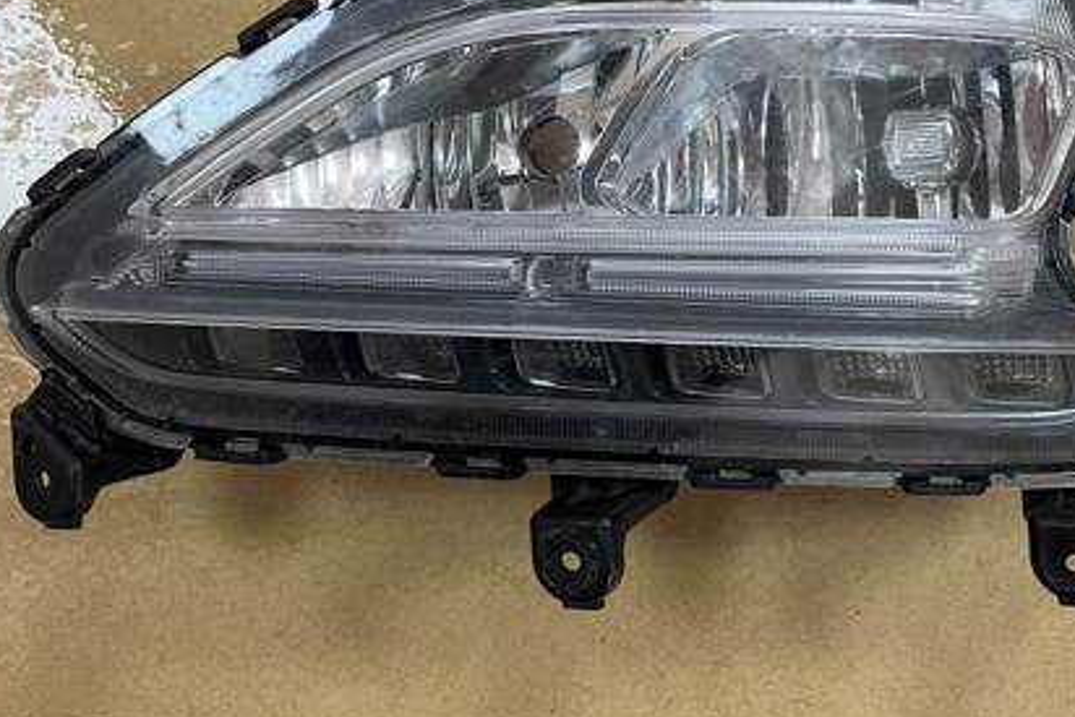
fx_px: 1255
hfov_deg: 46.4
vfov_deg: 31.5
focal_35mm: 42
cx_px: 509
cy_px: 209
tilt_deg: -84.0
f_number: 1.6
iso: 64
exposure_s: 1/50
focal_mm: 5.1
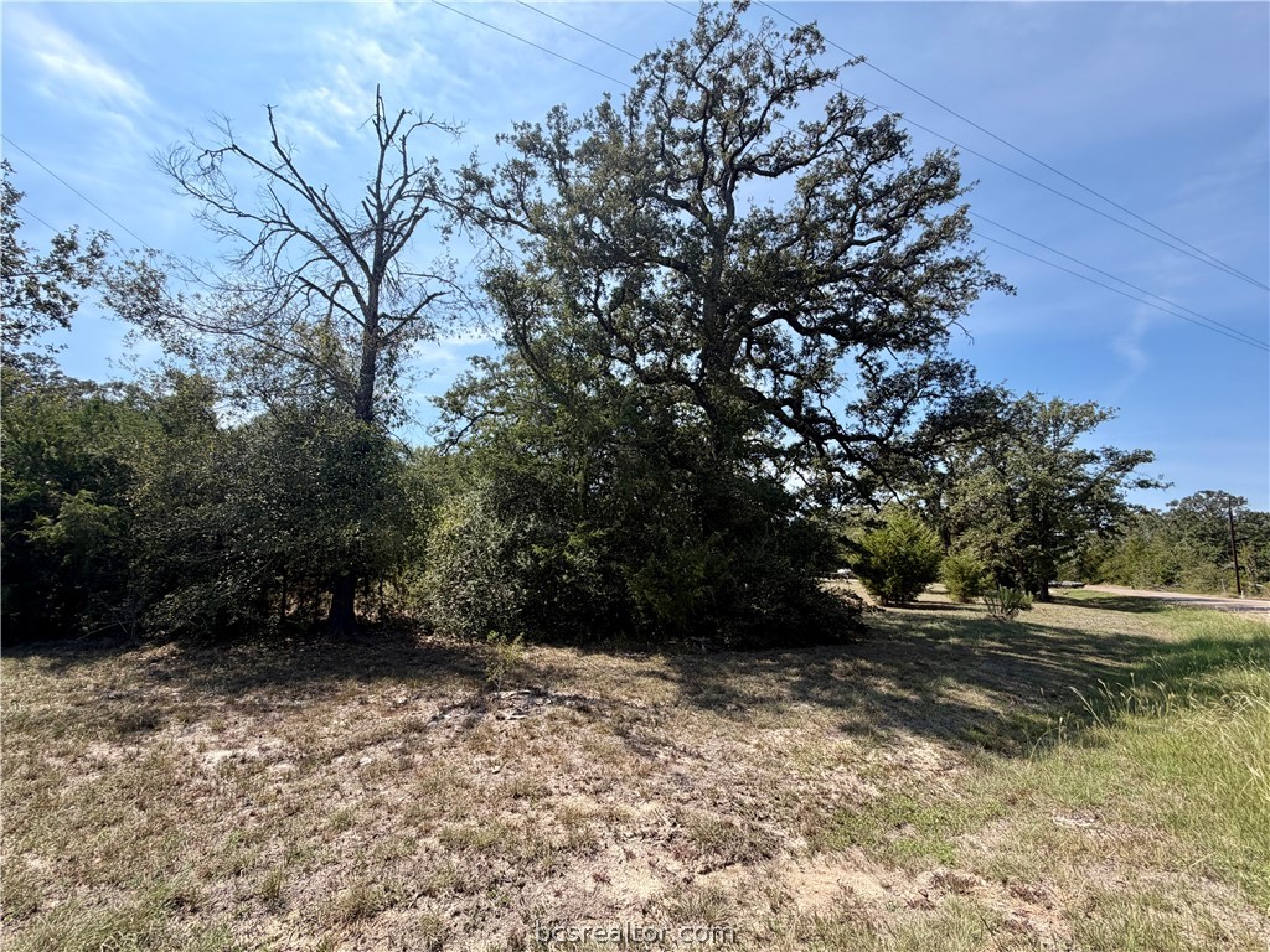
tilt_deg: +10.9
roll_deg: -2.9
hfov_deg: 102.1
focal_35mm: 14
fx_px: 514
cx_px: 635
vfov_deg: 85.7
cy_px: 476
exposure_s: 1/770
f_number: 2.2
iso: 32
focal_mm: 2.22
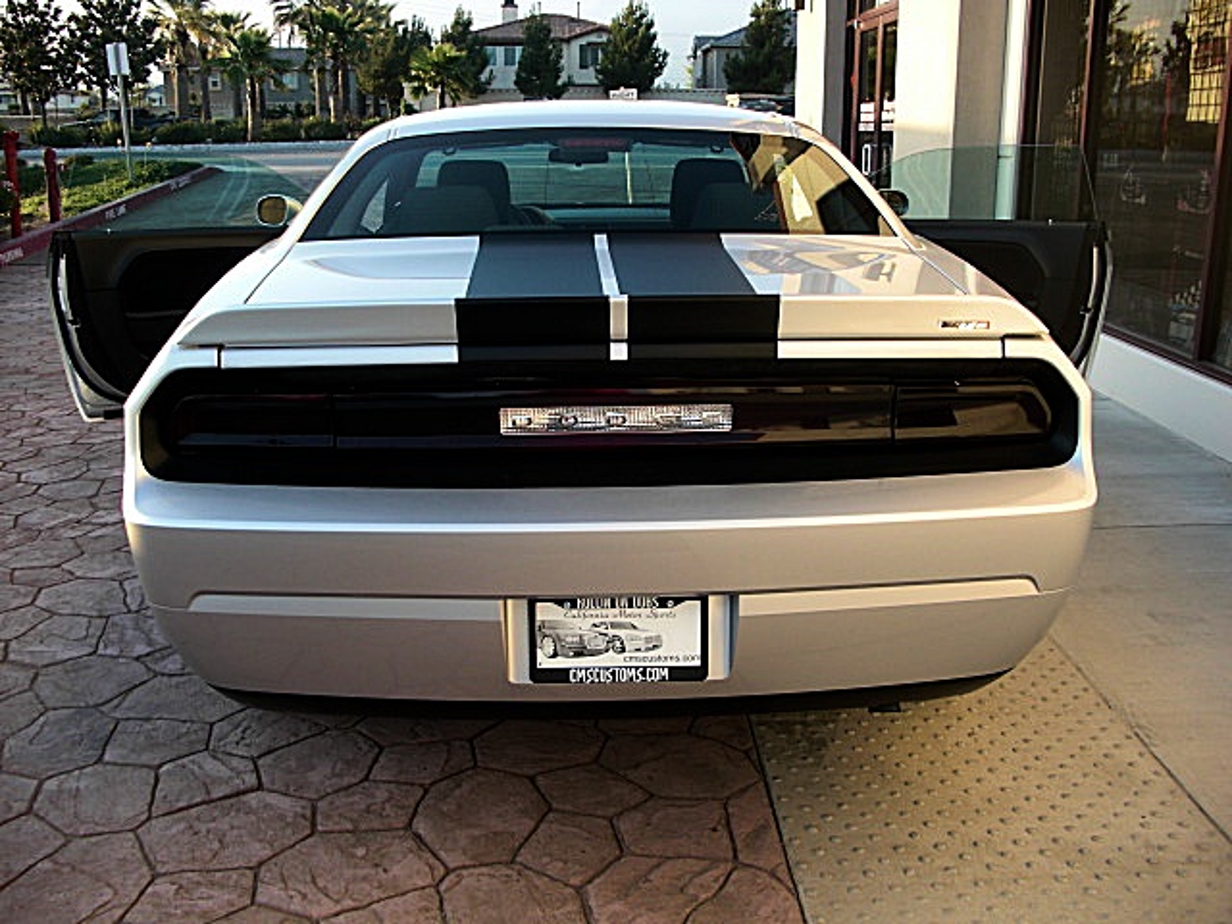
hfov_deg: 51.4
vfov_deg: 39.7
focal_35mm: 36
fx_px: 1281
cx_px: 616
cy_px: 462
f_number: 2.8
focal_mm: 6.3
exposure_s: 1/125
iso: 50
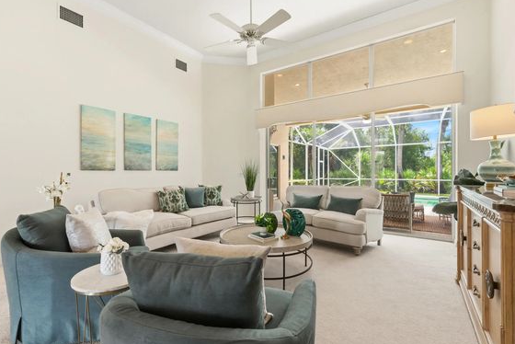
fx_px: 229
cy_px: 170
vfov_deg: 73.8
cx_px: 251
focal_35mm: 16
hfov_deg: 96.7
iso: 250
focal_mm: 14
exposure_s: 1/13
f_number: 9
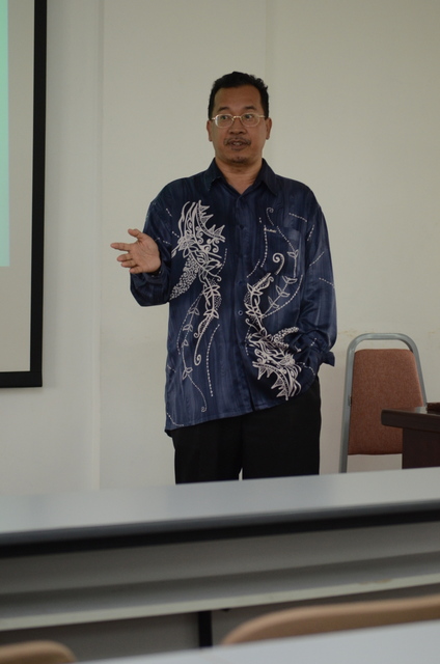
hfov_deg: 16.5
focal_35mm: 82
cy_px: 332
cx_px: 220
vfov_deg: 24.7
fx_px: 1519
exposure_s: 1/100
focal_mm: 55
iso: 1000
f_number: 2.8
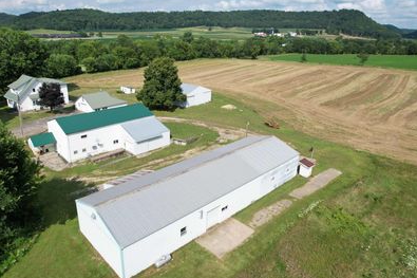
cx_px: 192
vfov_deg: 53.1
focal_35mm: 24
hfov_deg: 73.6
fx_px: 278
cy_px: 133
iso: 140
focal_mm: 8.38
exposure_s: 1/2500
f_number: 2.8
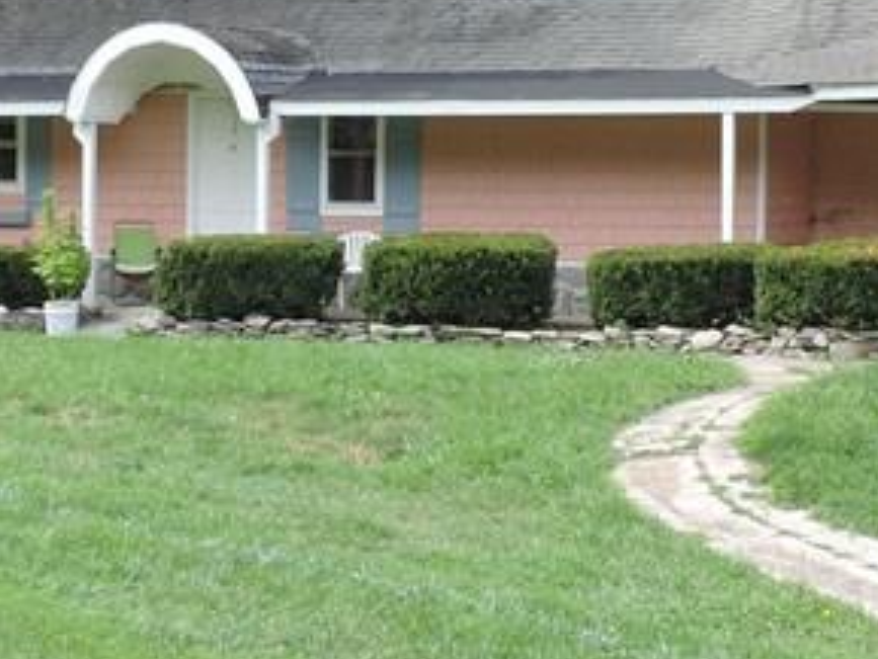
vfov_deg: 17.3
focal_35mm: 85
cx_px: 480
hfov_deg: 23.0
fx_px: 2157
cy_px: 197
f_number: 3
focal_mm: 4.3
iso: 80
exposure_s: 1/320
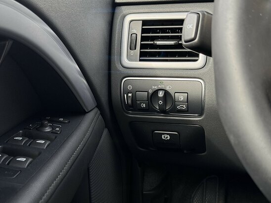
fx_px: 375
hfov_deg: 39.7
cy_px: 102
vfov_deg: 30.2
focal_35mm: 48
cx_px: 136
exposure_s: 1/121
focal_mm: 6.76
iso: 80
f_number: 1.78
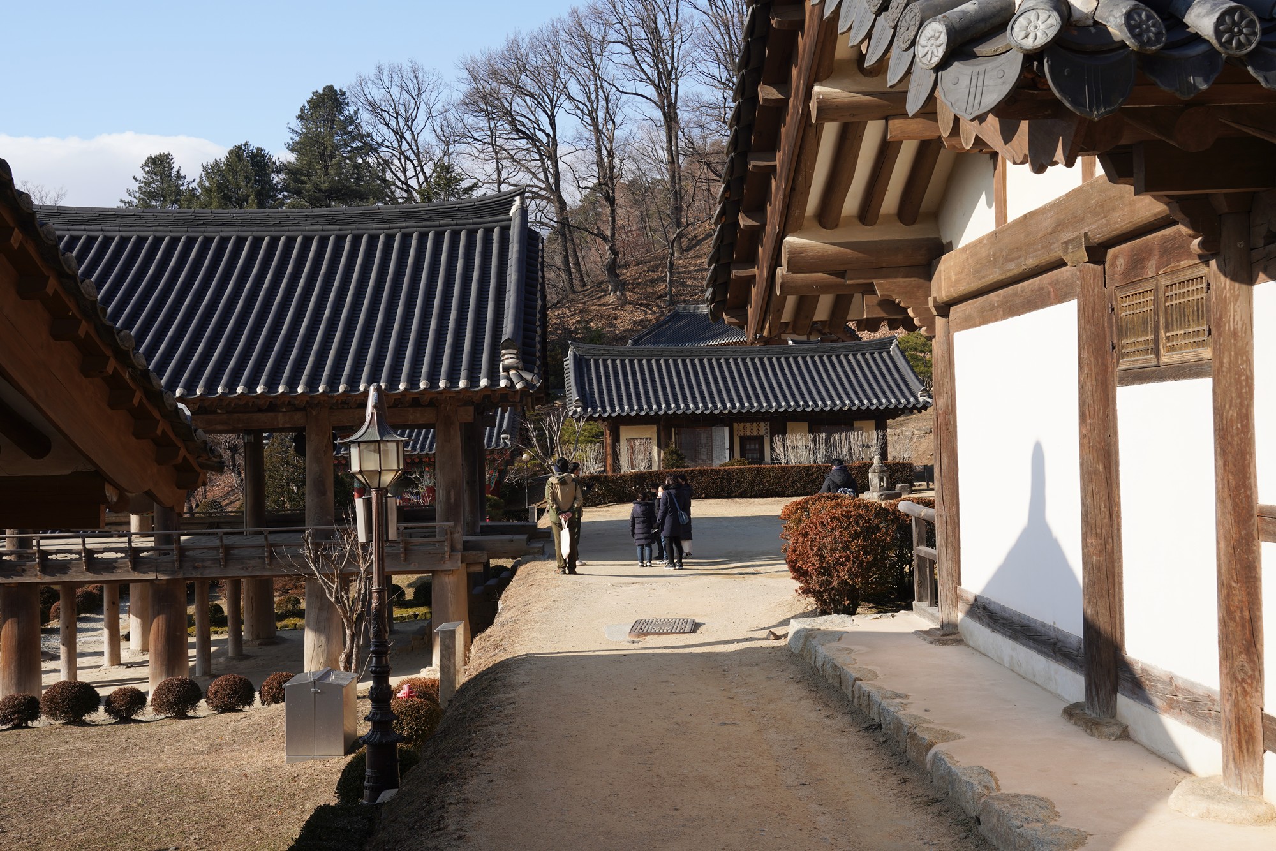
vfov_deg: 34.2
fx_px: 1382
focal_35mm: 39
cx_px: 638
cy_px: 426
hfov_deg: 49.5
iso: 100
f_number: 11
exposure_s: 1/100
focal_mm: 39
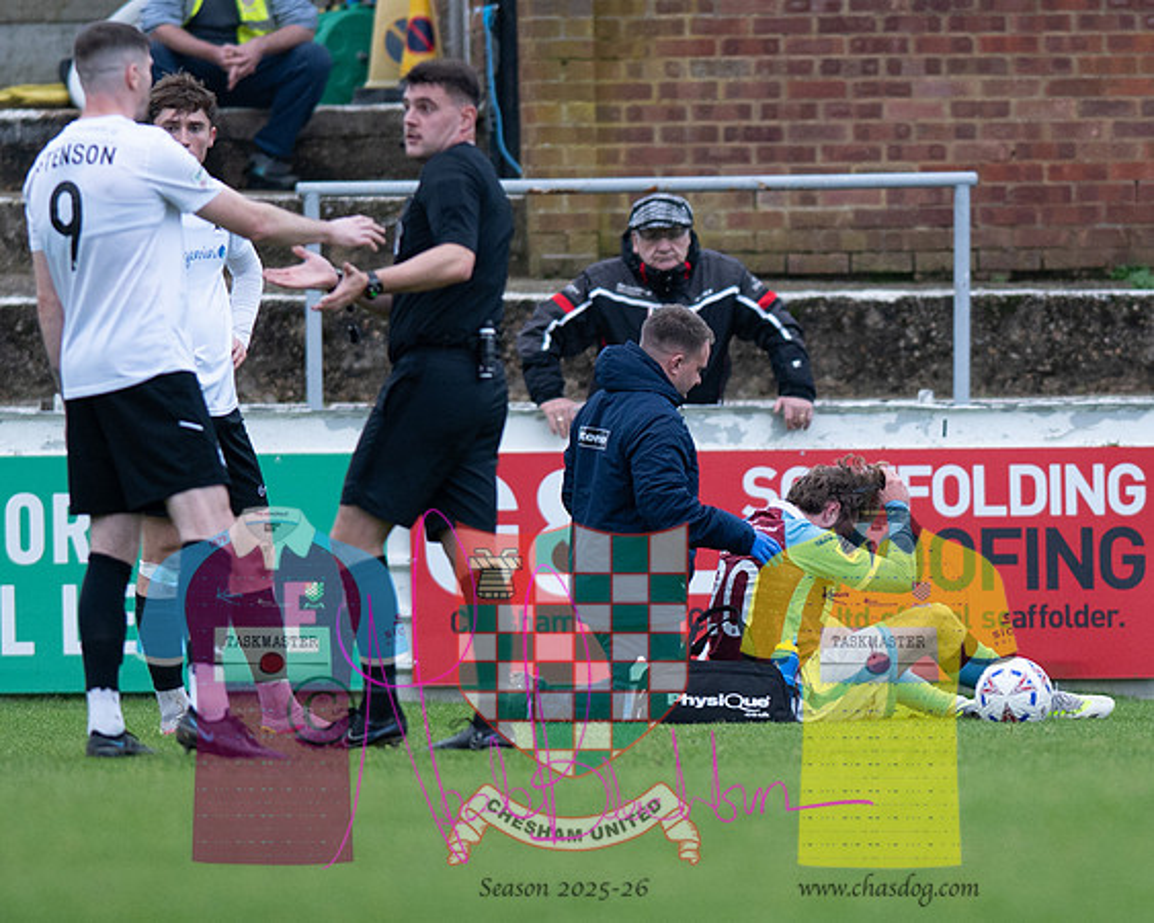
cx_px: 809
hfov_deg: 2.8
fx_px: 23451
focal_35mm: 687
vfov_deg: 2.3
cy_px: 617
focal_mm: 300
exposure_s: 1/800
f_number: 2.8
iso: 1600
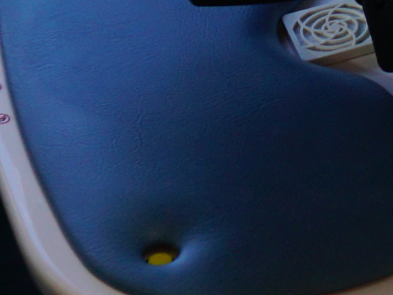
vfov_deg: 7.5
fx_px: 2033
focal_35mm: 179
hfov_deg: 9.8
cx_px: 932
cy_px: -504
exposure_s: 1/60
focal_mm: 16
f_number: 4
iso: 200
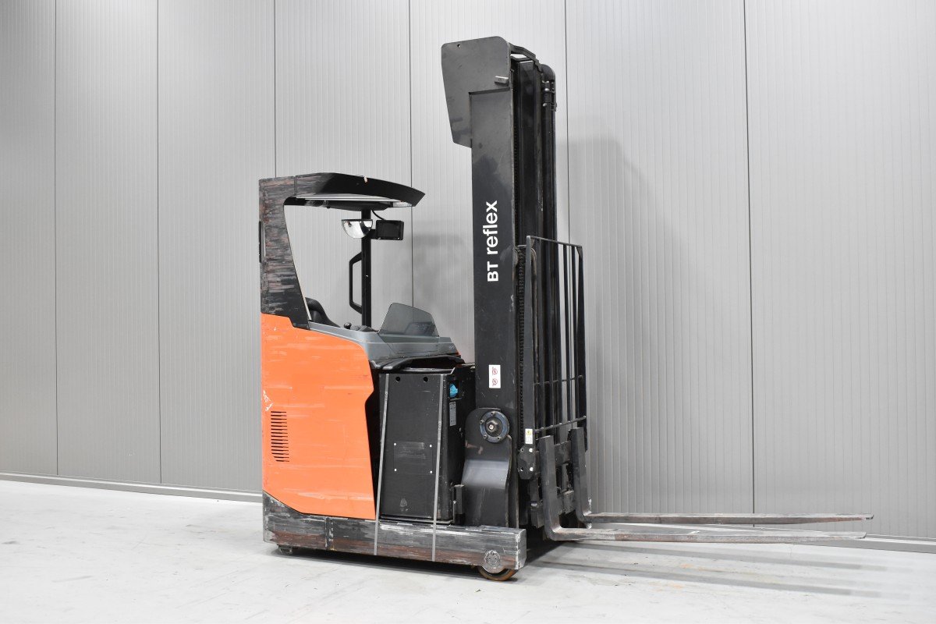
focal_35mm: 38
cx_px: 468
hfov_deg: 51.3
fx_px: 975
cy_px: 312
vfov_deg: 35.5
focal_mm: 25
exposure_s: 1/20
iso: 1250
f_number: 5.6
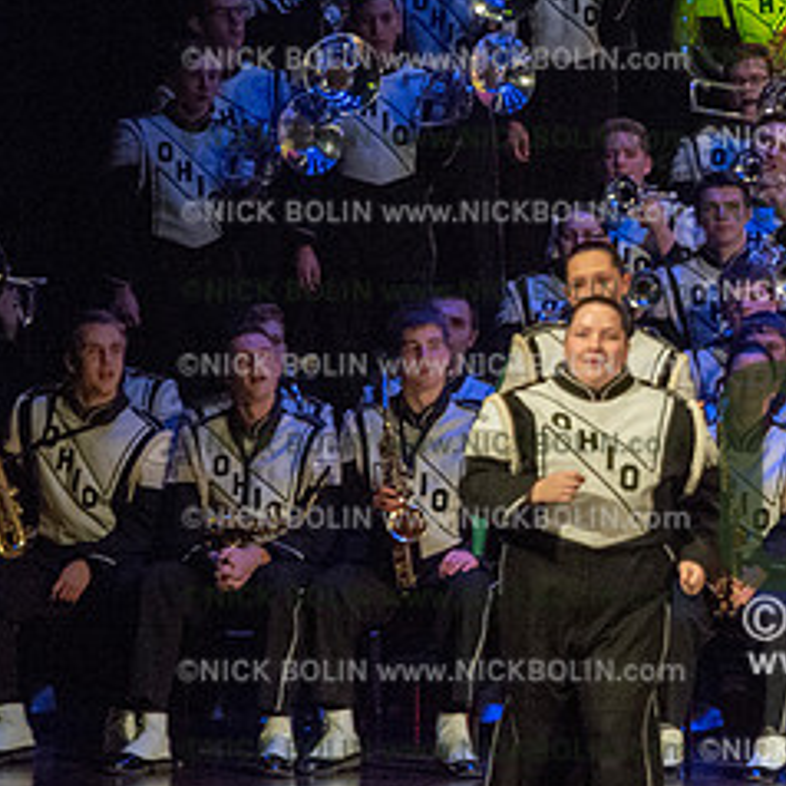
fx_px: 11175
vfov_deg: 4.0
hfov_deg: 4.0
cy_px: 518
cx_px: 951
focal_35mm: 435
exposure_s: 1/400
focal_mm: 210
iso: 8000
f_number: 5.6
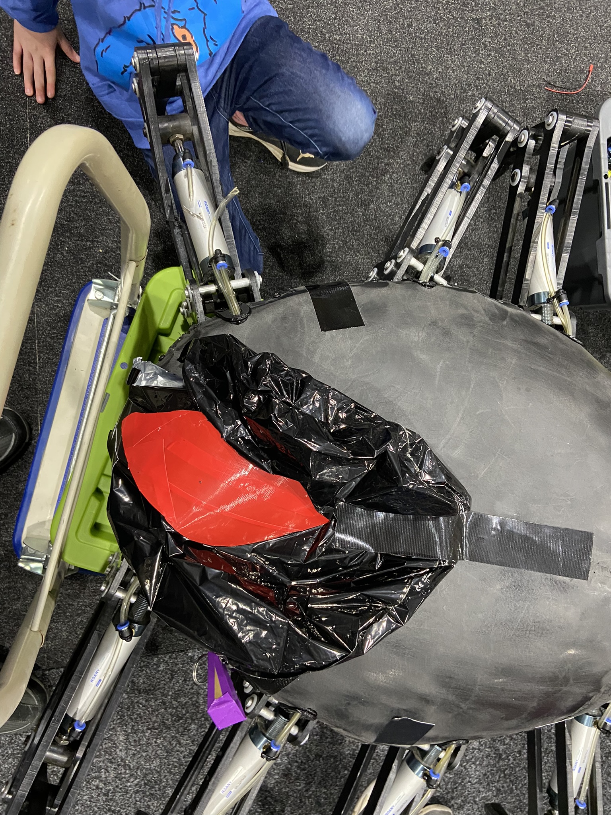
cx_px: 306
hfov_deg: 53.1
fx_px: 612
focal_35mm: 26
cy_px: 408
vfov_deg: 67.3
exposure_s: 1/60
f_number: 1.8
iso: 400
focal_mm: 4.25
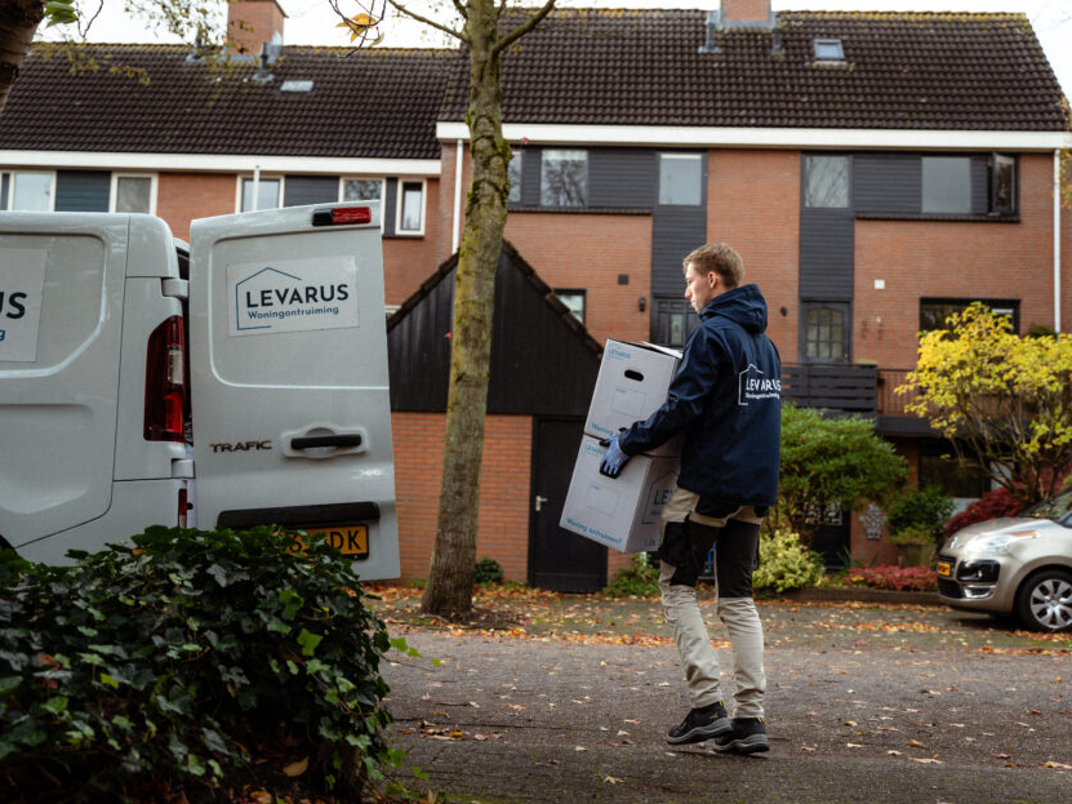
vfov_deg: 35.3
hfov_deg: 46.0
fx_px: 1263
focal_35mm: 41
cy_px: 392
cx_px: 556
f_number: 2.8
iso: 125
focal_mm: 36.7
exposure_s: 1/1000
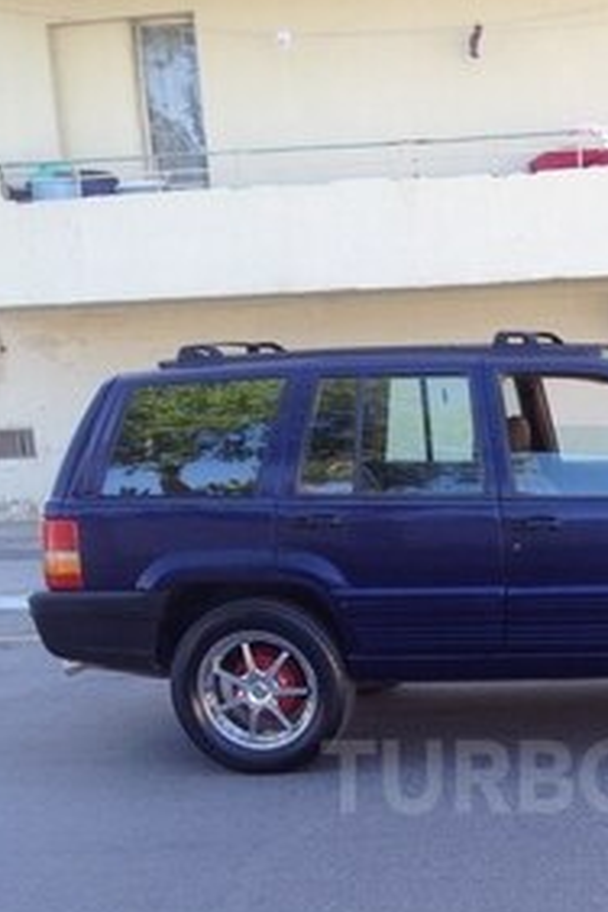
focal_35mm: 64
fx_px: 1621
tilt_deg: -18.8
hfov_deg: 20.7
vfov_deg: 30.4
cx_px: 569
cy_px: 776
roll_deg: +5.0
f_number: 2.4
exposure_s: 1/188
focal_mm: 4.28
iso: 50
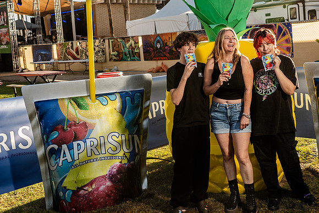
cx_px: 192
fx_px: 416
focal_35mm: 47
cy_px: 62
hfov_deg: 41.8
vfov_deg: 28.4
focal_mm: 33
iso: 80
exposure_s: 1/200
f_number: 4
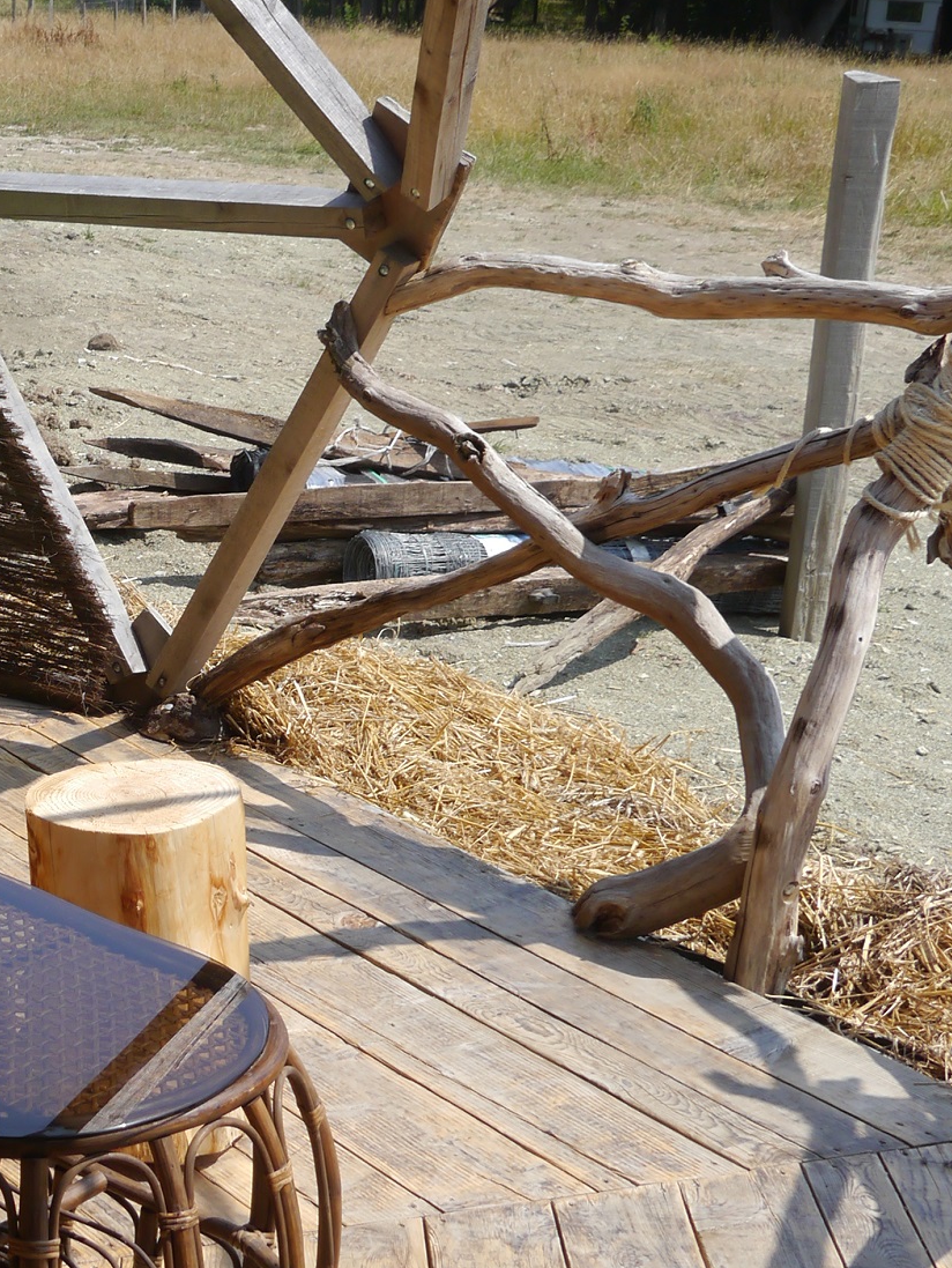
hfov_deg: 20.3
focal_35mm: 68
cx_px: -169
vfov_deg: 28.5
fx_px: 2491
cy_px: 580
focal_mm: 14
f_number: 7.1
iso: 160
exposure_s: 1/400
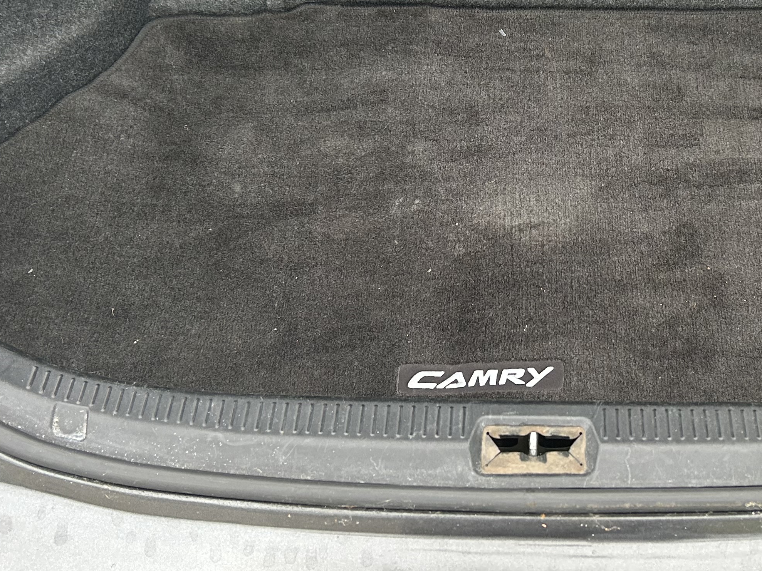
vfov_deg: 27.0
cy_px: 112
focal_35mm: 53
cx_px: 543
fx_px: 1167
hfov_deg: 35.6
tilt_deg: -42.8
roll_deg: +2.9
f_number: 1.5
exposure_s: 1/110
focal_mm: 5.7
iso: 125
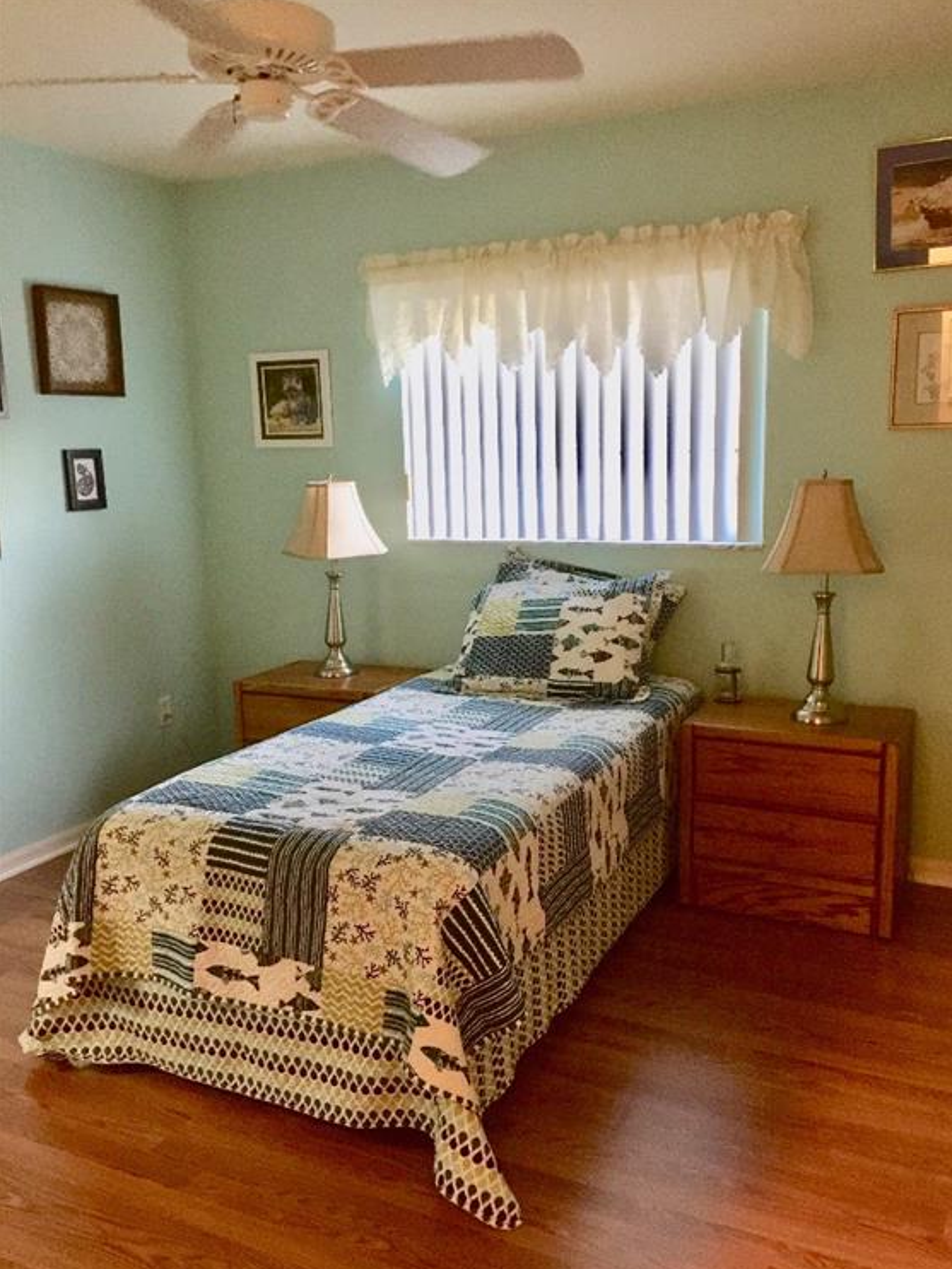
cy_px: 650
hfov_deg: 46.8
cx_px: 489
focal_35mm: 30
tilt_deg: -9.3
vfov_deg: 59.9
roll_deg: +3.1
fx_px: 1099
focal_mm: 4.15
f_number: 2.2
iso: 125
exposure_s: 1/15
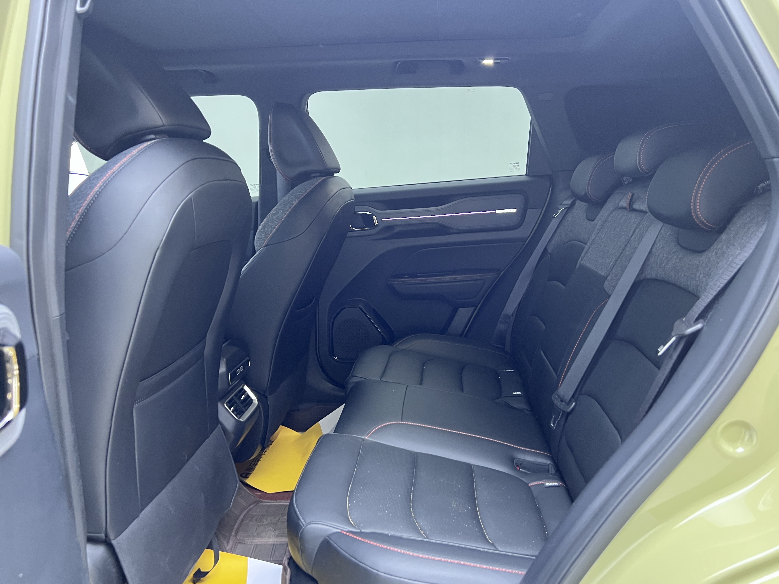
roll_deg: +1.9
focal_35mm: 27
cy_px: 302
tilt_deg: -13.8
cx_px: 395
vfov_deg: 51.3
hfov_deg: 65.3
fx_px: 608
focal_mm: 5.7
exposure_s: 1/33
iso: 400
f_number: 1.5
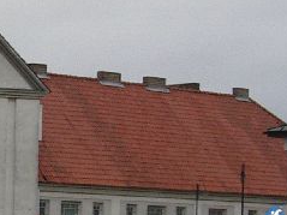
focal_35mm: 211
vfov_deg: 7.0
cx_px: -61
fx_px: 1749
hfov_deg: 9.3
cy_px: 118
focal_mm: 9.6
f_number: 3.4
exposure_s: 1/30
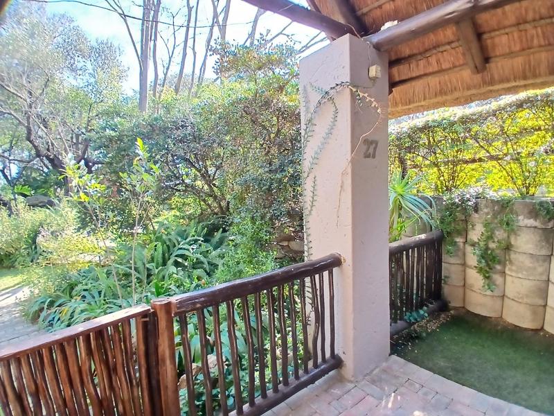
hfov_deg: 91.0
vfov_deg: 74.7
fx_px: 272
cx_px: 277
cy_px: 208
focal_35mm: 17
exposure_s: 1/50
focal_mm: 1.4
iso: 64
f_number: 2.2
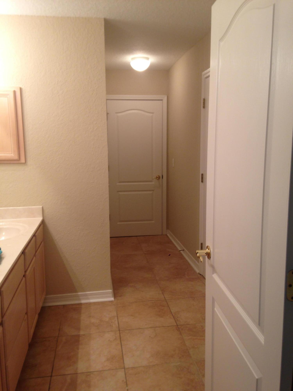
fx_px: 372
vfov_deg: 55.4
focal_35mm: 33
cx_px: 146
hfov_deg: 42.9
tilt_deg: -6.9
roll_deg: +0.2
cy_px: 196
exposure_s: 1/20
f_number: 2.4
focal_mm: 4.12
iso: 50
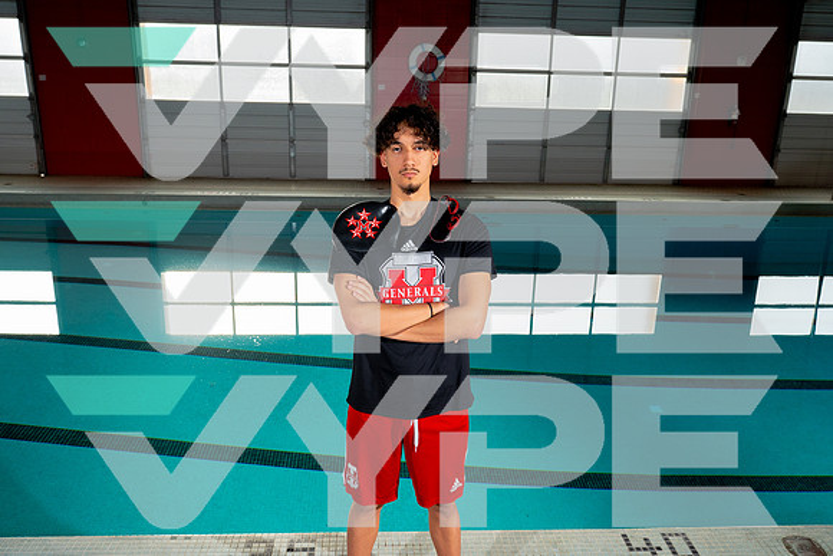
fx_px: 694
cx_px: 416
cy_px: 278
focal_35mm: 30
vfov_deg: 43.6
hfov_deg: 61.9
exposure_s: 1/250
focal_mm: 30
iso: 1000
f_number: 8
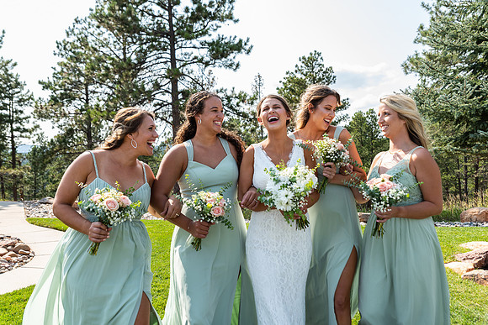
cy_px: 162
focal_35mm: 31
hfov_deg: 60.3
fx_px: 420
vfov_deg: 42.3
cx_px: 244
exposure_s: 1/160
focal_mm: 31
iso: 80
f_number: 4.5
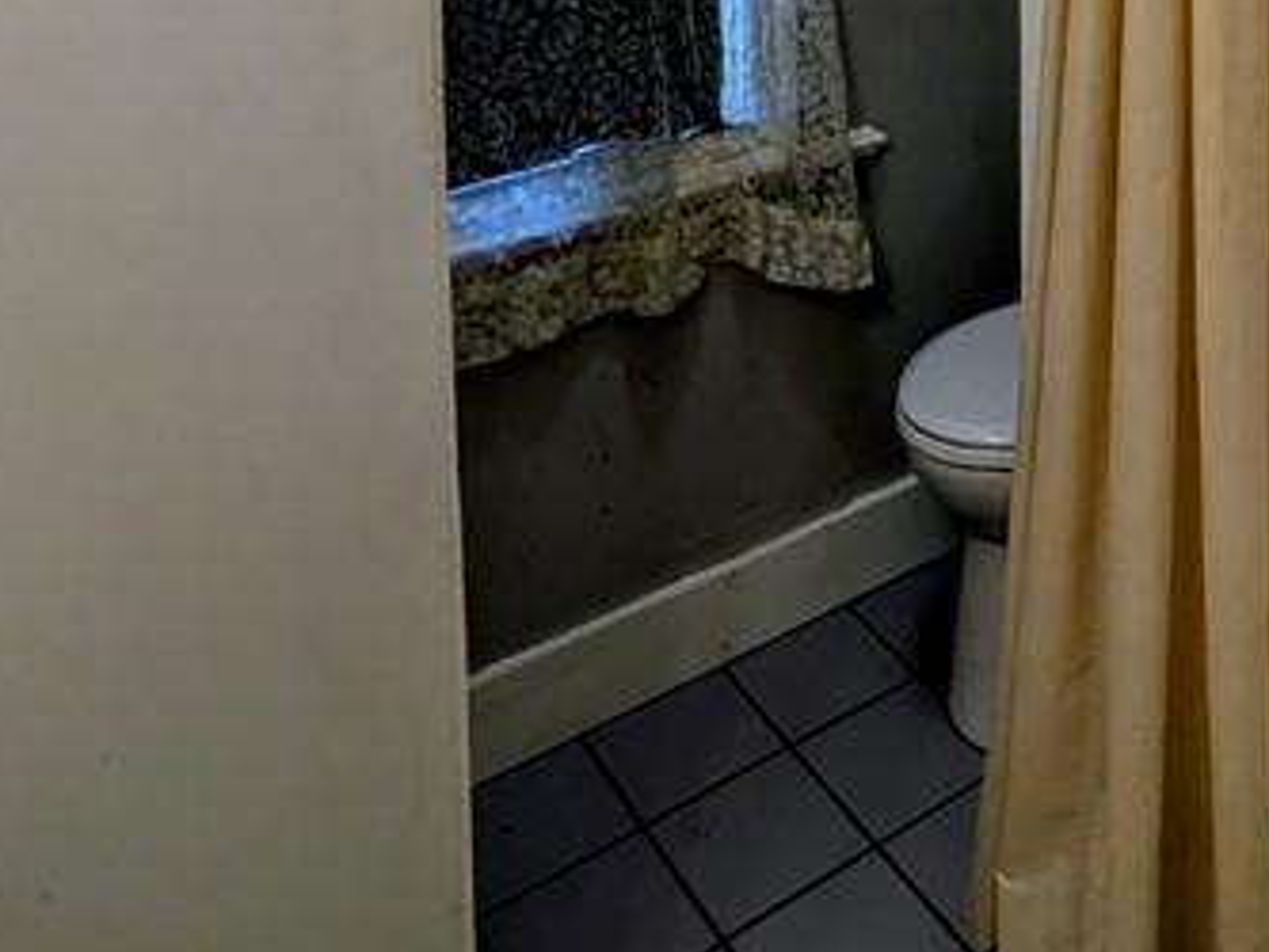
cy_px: -383
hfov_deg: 41.3
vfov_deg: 26.6
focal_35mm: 43
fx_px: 1577
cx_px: 1071
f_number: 2.2
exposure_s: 1/139
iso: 51
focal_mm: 1.85
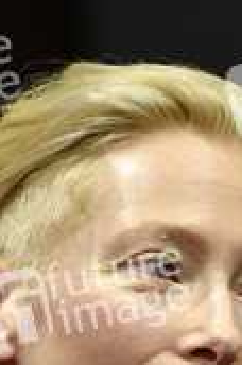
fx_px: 7066
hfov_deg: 2.0
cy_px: 405
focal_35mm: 698
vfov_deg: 3.0
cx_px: 142
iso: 1000
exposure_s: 1/125
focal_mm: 300
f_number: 5.6
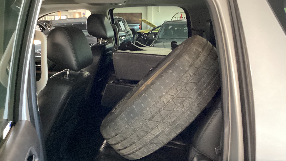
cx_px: 143
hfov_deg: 58.0
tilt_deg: -18.5
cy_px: 97
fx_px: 258
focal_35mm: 34
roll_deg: +0.6
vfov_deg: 34.5
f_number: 2.4
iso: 800
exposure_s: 1/25
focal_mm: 3.3
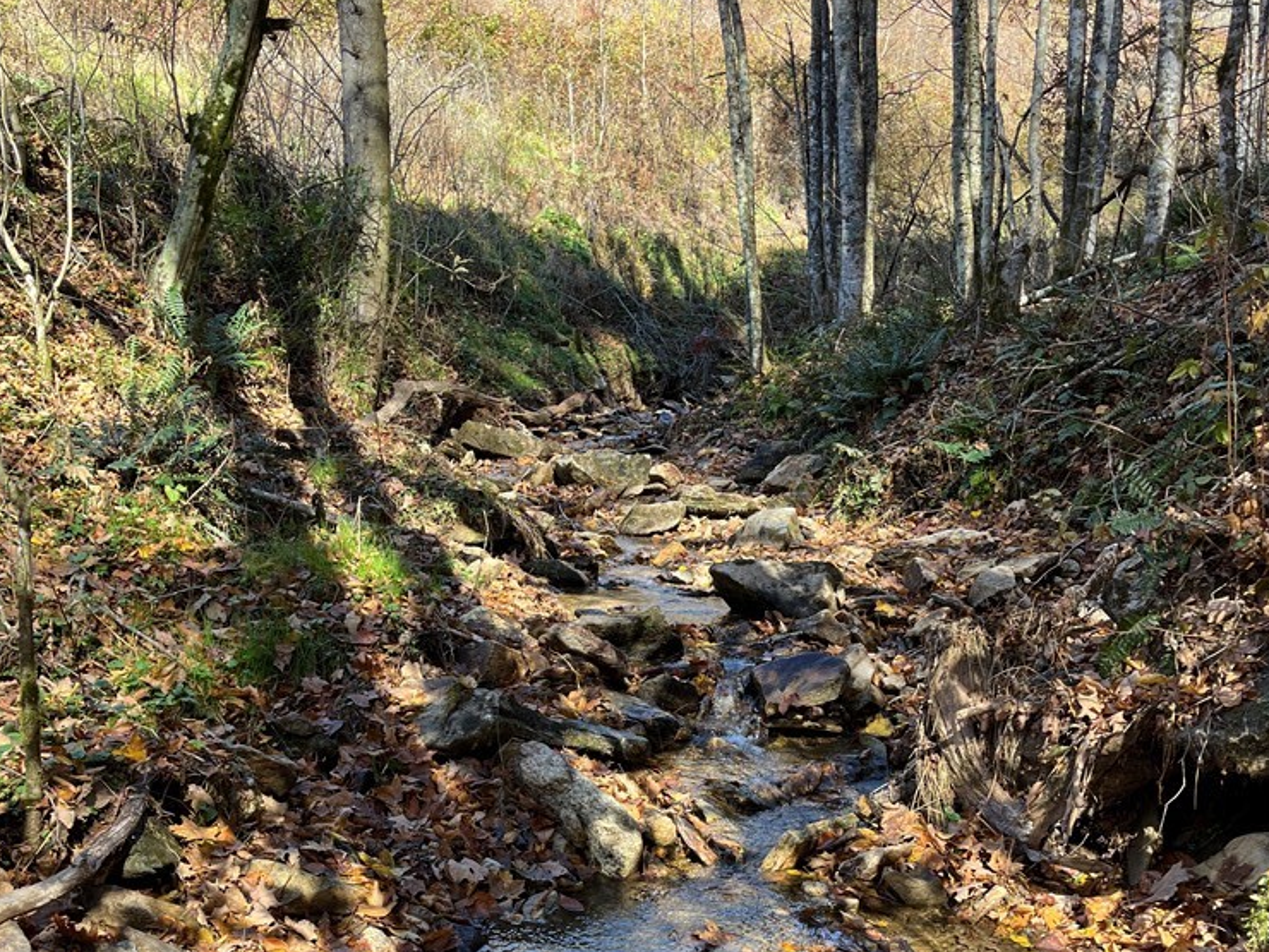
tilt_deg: -12.9
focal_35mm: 36
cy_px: 700
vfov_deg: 38.7
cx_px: 619
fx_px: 1320
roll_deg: -0.9
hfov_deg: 51.3
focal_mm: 5.1
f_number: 1.6
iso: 40
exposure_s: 1/250
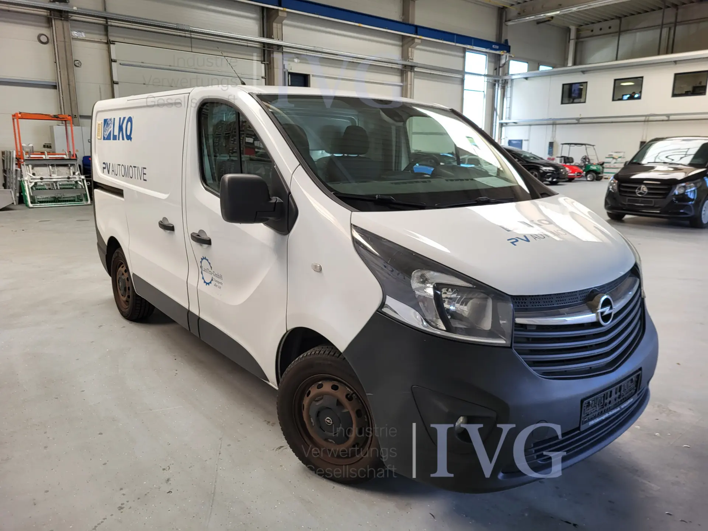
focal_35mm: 26
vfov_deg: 53.1
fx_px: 532
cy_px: 266
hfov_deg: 67.3
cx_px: 354
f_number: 1.8
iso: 64
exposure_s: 1/100
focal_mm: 5.4
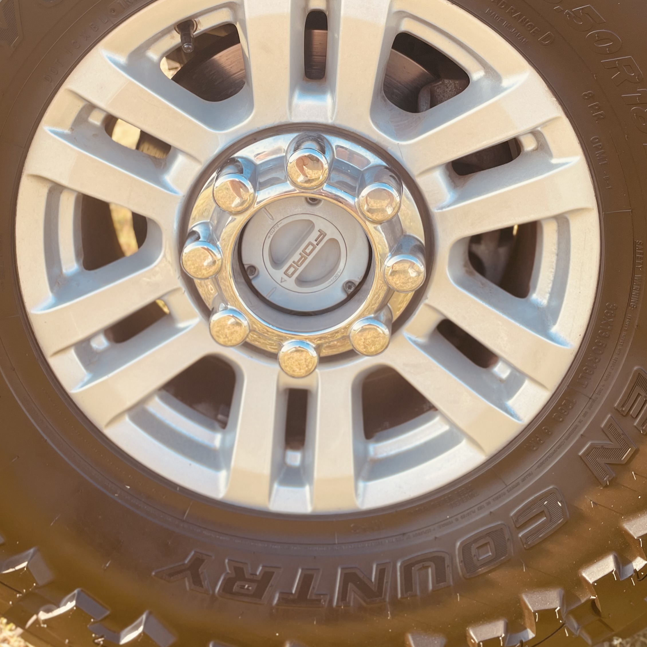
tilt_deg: -10.7
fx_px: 867
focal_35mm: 41
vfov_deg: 39.8
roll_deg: -0.3
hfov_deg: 40.9
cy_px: 165
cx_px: 309
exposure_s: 1/310
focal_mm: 4.2
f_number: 1.6
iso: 40
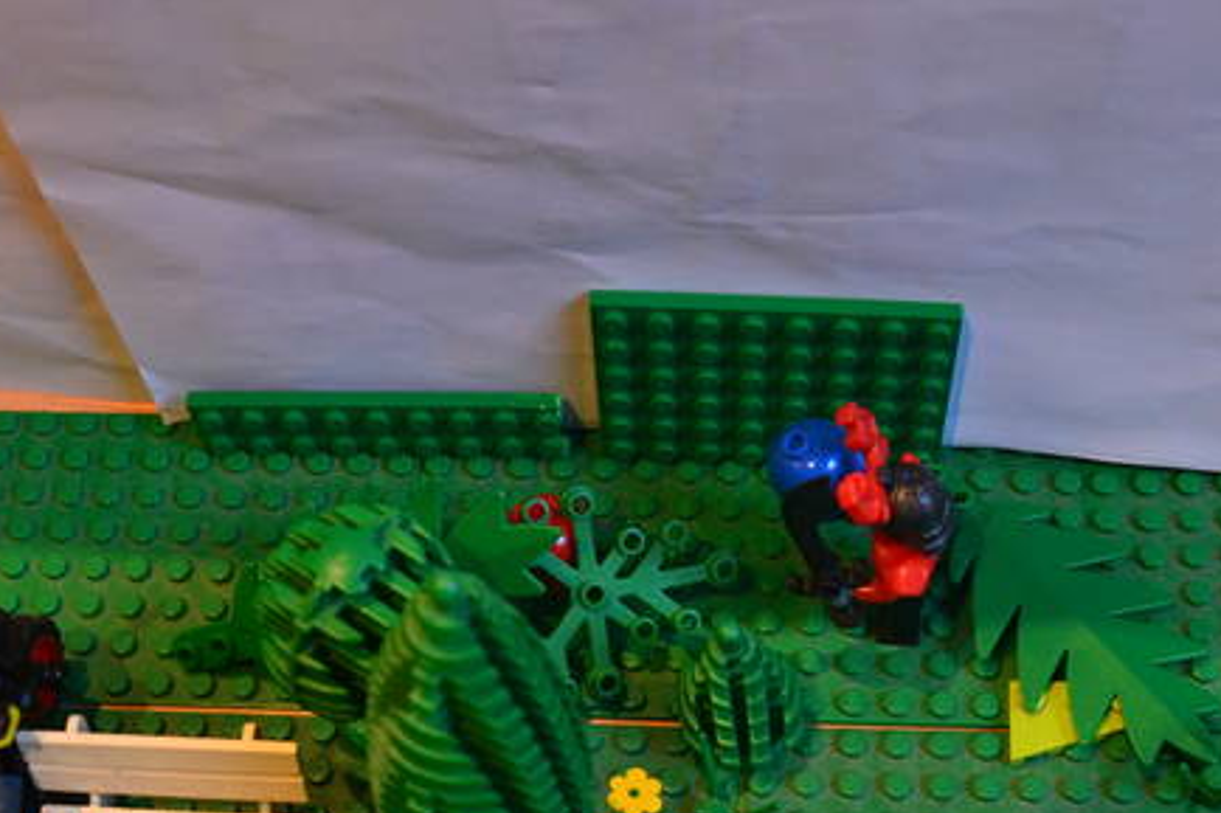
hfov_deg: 35.5
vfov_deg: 23.3
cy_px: 796
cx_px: 746
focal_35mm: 56
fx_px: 1899
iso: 800
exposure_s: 1/15
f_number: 5
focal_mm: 18
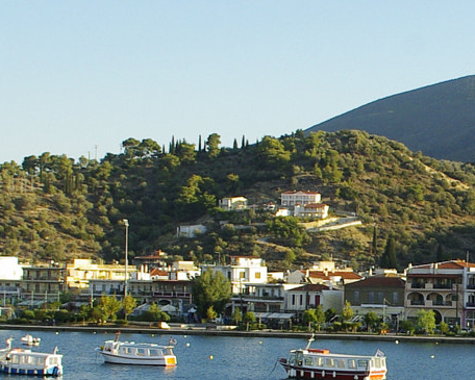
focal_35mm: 114
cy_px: 292
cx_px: 471
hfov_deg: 16.5
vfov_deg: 13.5
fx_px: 1603
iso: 200
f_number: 9.5
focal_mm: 18
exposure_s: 1/180
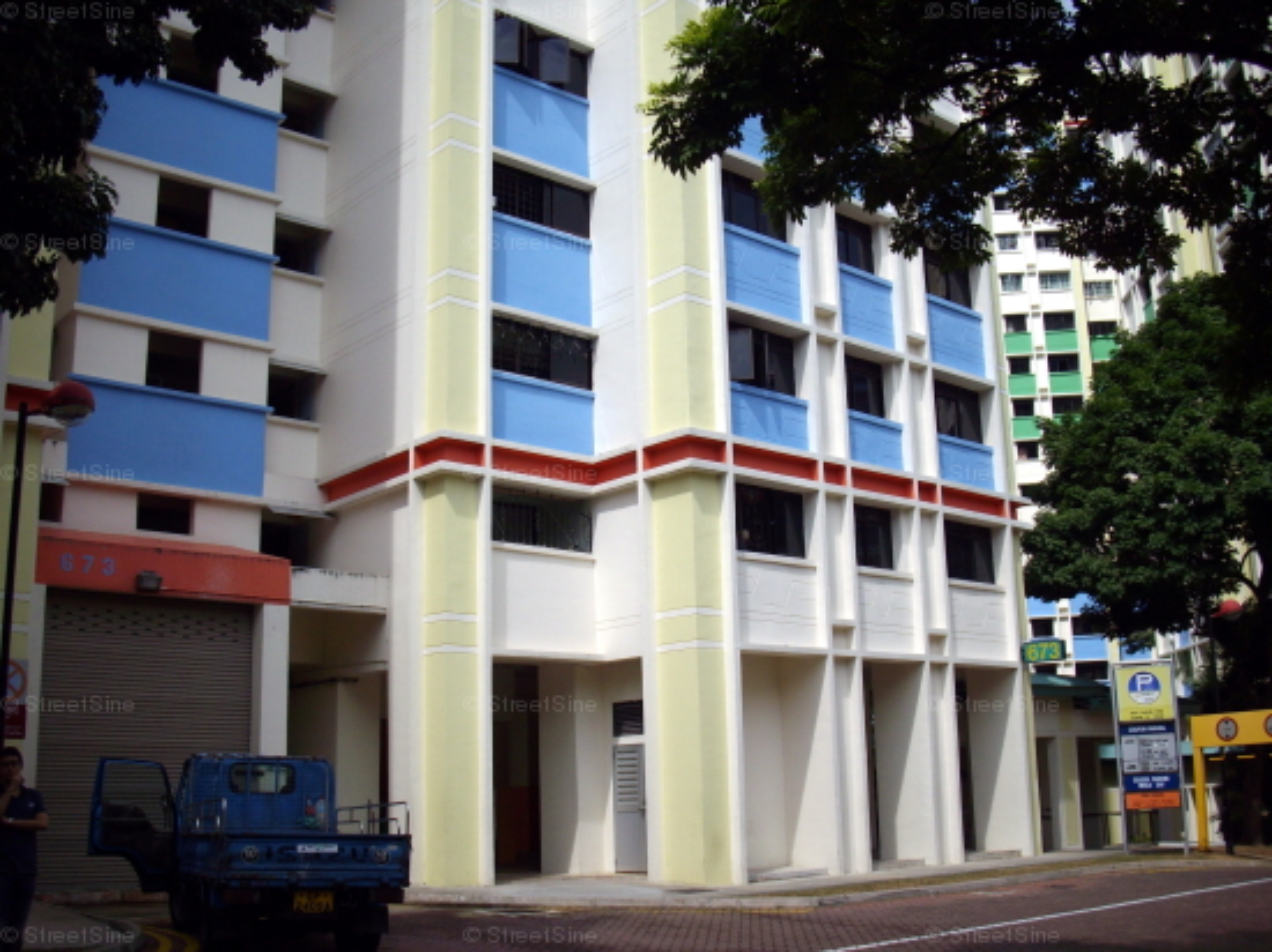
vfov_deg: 38.6
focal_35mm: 37
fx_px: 1359
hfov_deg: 50.2
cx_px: 636
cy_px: 476
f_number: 5.6
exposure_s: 1/500
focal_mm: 6.2
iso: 80
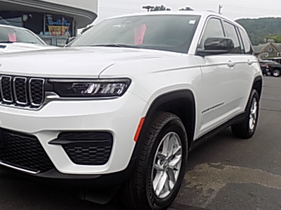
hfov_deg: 49.8
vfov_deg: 38.6
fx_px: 300
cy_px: 96
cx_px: 109
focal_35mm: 37
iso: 80
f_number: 3.1
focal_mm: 4
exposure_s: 1/640
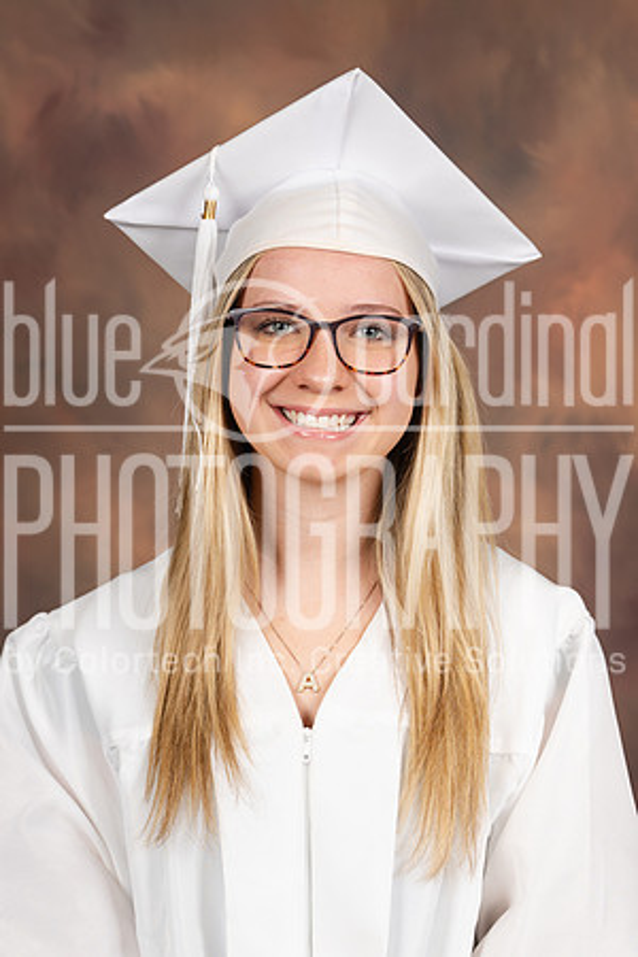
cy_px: 478
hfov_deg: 19.5
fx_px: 1861
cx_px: 319
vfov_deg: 28.8
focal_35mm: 70
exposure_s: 1/160
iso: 64
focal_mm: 70
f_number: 3.2
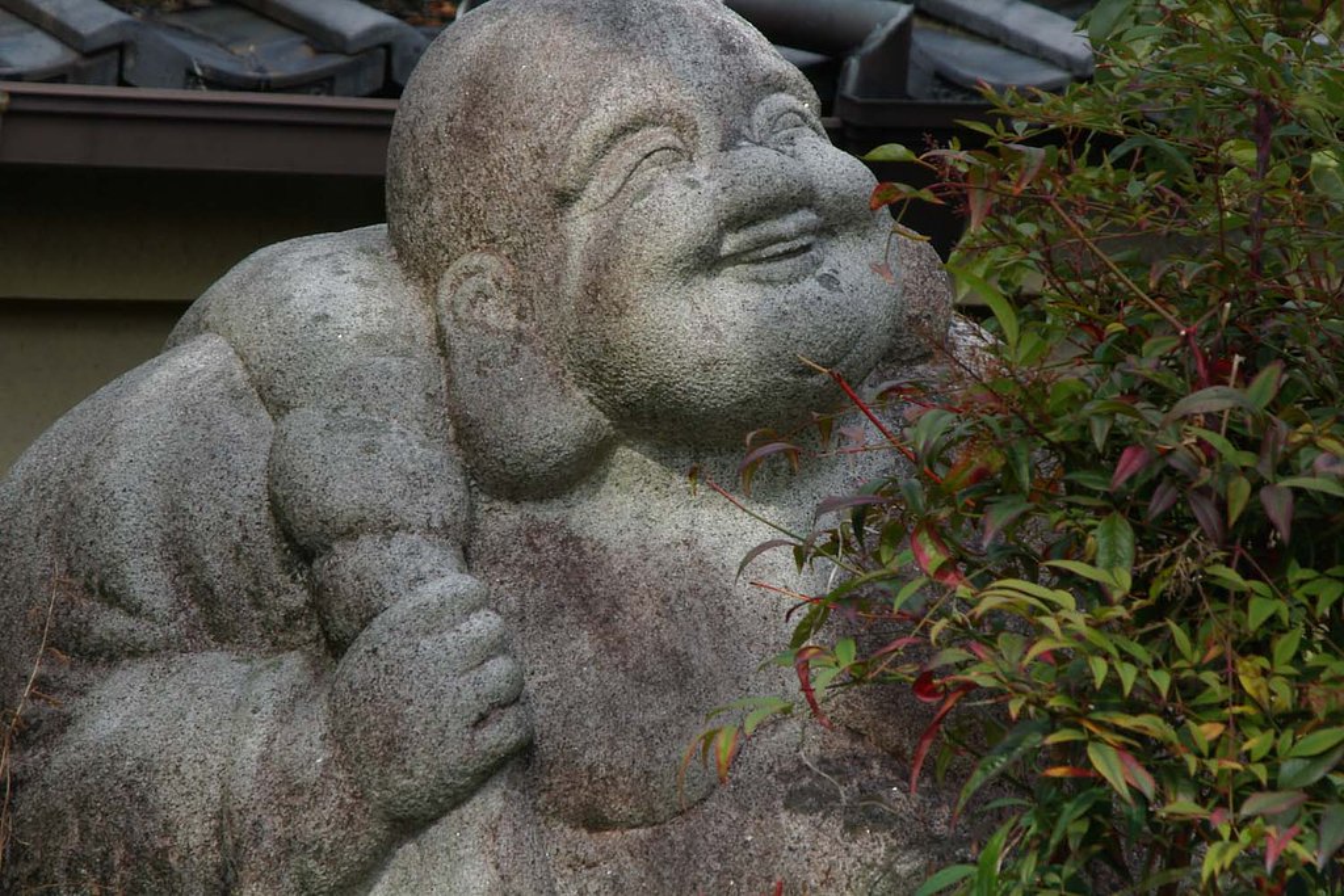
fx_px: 7561
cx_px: 672
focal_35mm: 202
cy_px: 448
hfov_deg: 10.2
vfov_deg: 6.8
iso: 200
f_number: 13
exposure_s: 1/60
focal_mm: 135
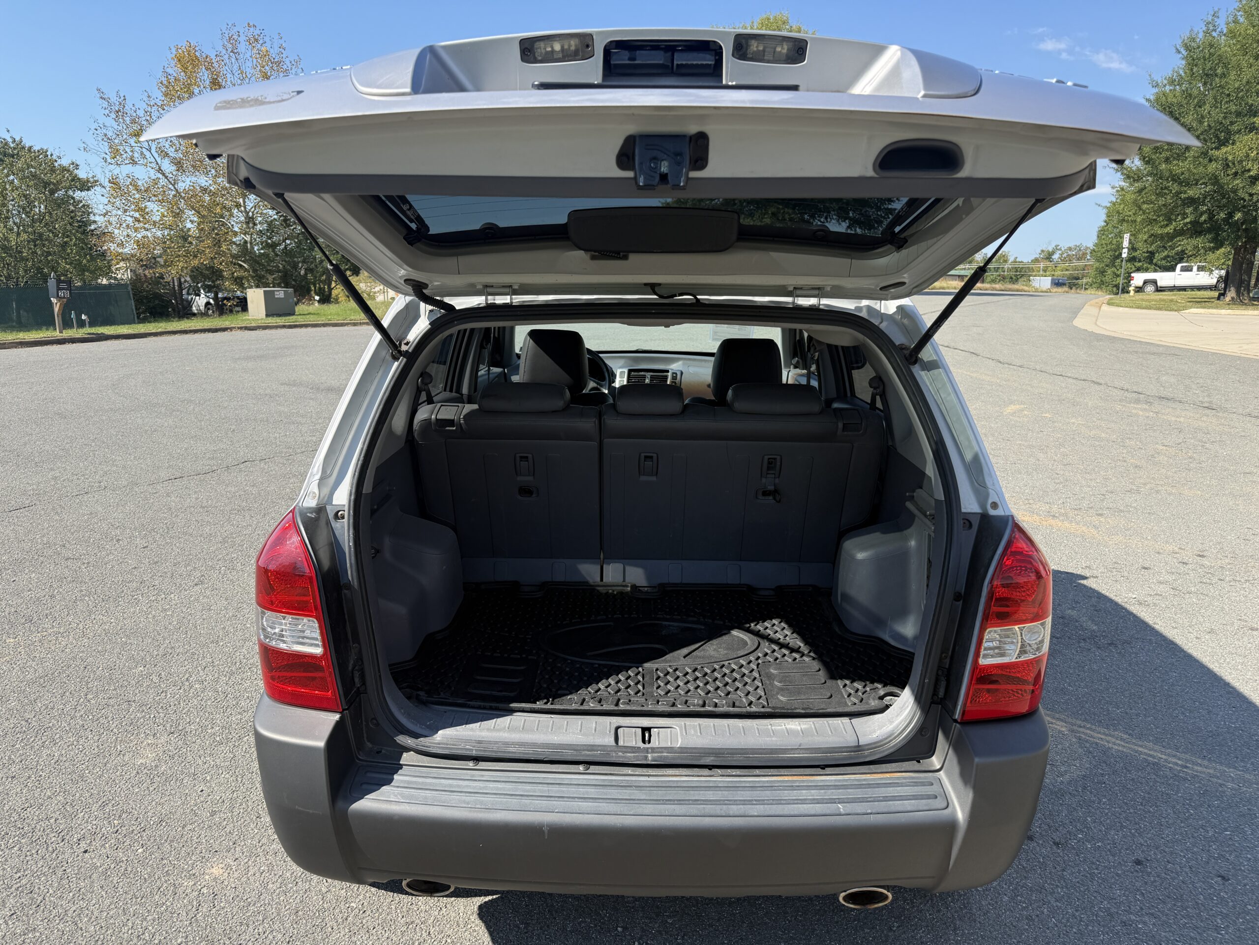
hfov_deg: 71.6
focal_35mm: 24
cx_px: 630
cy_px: 472
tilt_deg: -10.6
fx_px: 873
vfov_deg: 56.8
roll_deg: -0.9
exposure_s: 1/1812
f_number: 1.78
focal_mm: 6.76
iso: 80
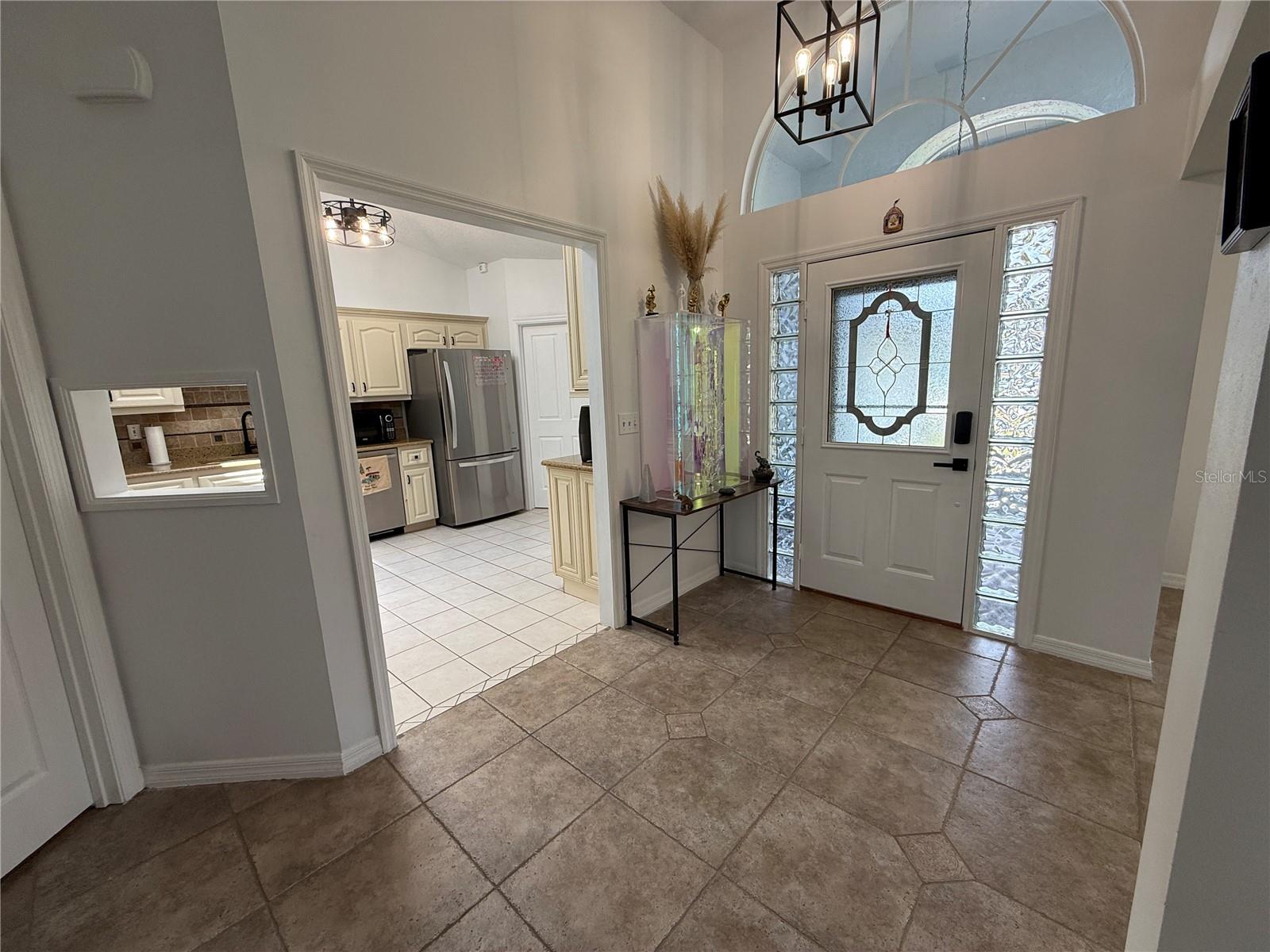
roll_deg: +2.2
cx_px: 635
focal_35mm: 14
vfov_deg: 85.7
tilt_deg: -9.7
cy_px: 476
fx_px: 514
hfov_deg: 102.1
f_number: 2.2
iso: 100
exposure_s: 1/101
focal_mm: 2.22
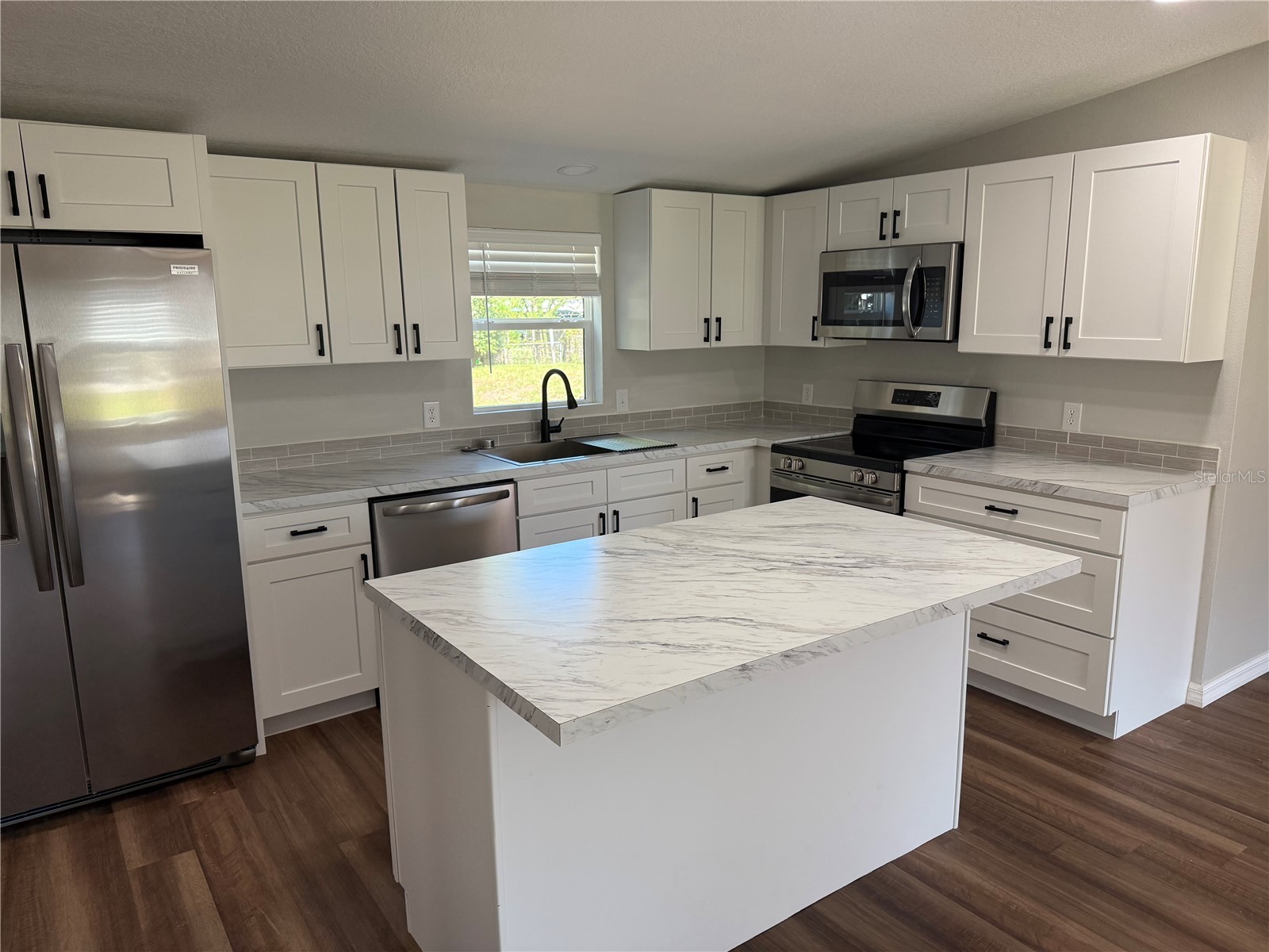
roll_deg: +0.5
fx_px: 880
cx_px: 634
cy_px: 476
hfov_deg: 71.6
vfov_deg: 56.8
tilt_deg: -10.8
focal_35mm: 24
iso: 160
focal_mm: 6.76
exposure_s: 1/165
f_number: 1.78
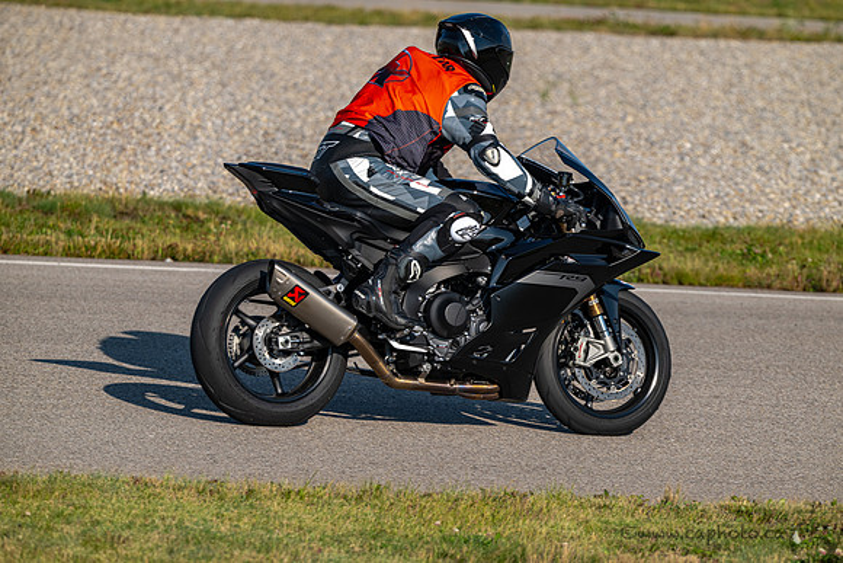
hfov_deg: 5.9
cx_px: 422
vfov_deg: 3.9
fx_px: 8197
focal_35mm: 350
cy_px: 282
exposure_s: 1/1250
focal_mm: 350
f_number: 6
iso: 200
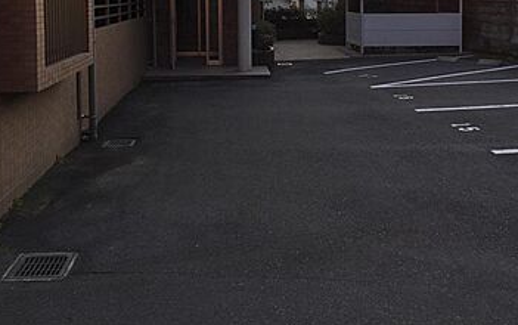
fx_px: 593
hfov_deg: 47.2
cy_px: 34
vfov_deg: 29.4
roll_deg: +0.4
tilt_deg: +0.3
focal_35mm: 42
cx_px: 255
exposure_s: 1/366
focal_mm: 4.15
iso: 32
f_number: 2.2
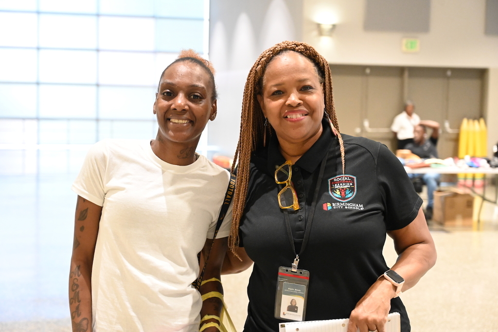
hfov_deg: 35.1
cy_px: 166
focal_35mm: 57
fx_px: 788
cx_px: 249
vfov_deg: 23.8
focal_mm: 57
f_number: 4
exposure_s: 1/200
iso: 10000
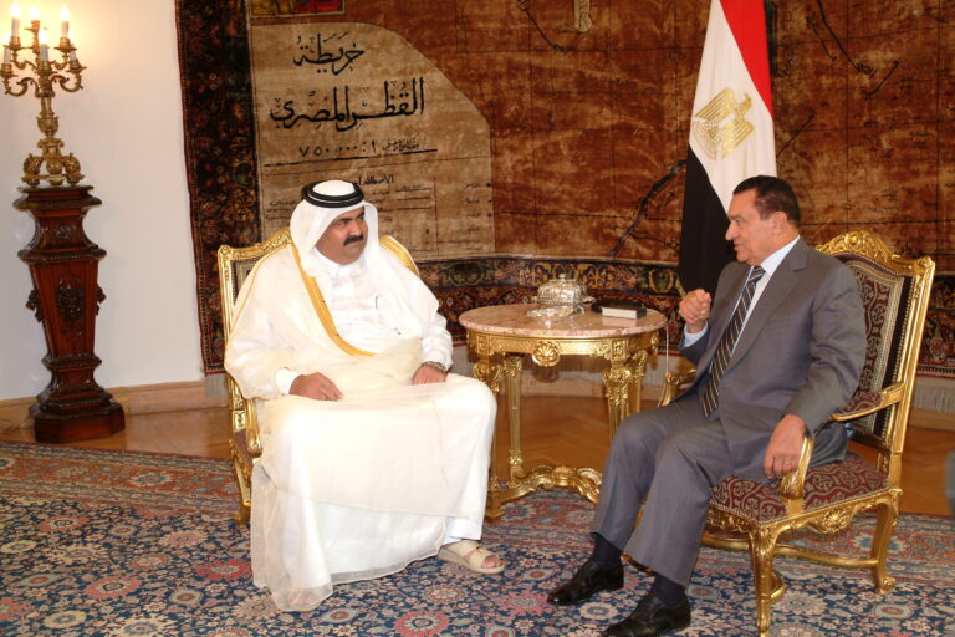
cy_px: 318
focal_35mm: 40
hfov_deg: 47.9
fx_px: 1074
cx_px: 478
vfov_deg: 33.0
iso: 400
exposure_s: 1/60
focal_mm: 27
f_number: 5.6
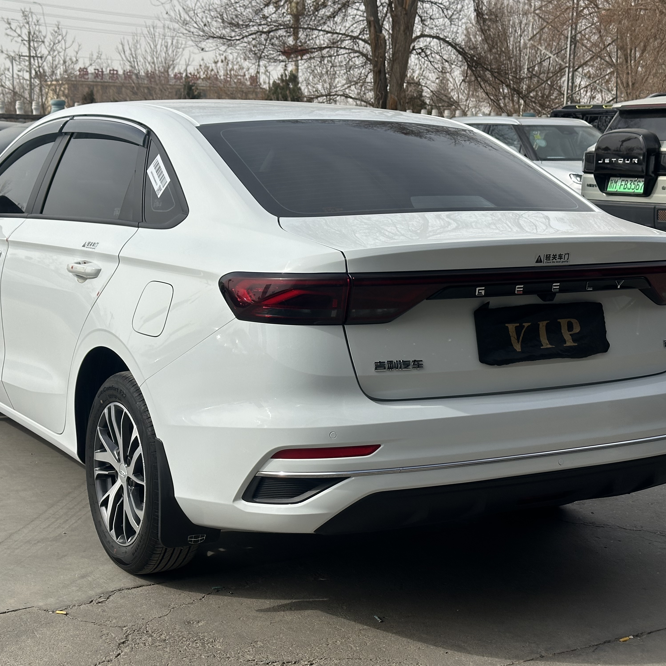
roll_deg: -1.0
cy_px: 334
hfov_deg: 30.0
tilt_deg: -8.8
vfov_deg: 30.0
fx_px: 1241
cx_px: 299
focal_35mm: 57
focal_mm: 6.86
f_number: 1.78
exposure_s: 1/5000
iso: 64
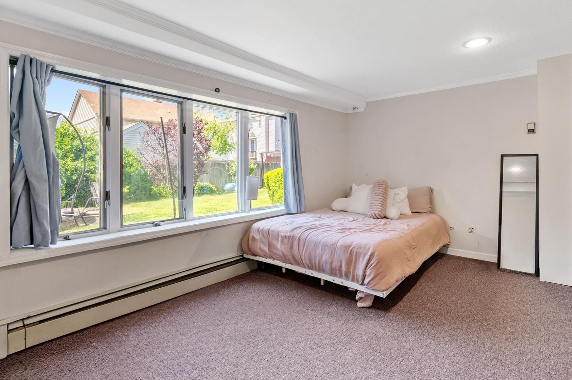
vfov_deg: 70.2
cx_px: 317
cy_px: 172
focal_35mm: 17
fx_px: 270
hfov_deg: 93.0
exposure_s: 1/13
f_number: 8
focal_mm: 15
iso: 500
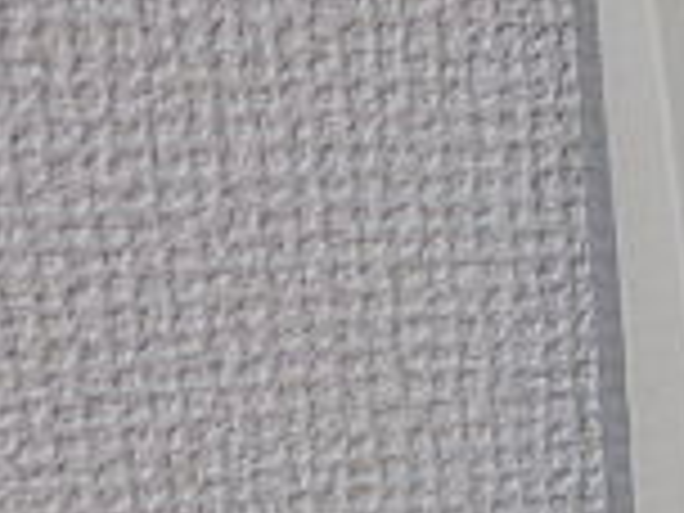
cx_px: 927
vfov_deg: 13.9
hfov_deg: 18.0
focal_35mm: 101
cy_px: 711
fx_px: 1996
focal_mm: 4.2
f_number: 3
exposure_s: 1/30
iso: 320
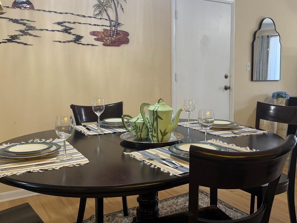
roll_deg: +0.1
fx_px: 292
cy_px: 89
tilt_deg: -3.7
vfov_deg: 41.6
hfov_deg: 54.0
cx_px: 150
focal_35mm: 34
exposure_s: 1/120
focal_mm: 6.76
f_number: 1.78
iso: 160
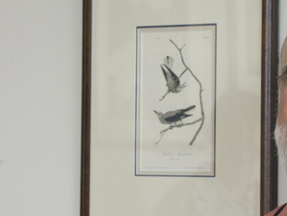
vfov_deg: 7.1
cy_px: 121
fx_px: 1742
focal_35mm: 210
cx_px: 220
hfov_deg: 9.4
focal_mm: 90
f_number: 8
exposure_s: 1/15
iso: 400
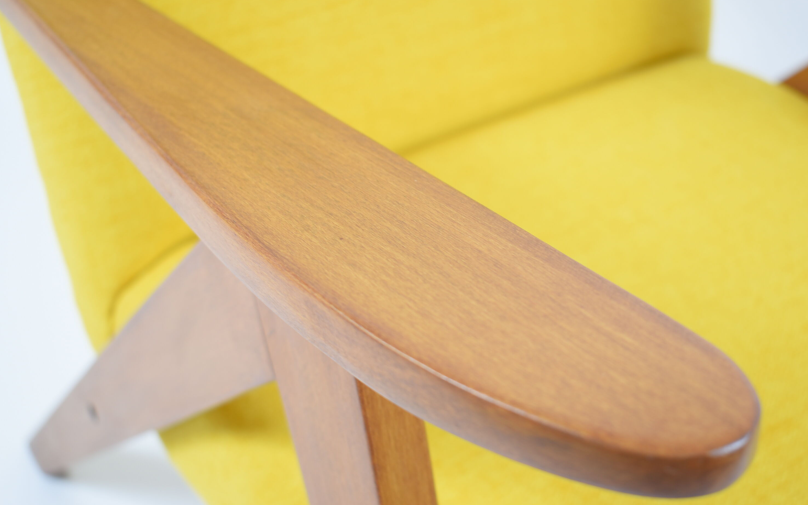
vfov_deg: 24.4
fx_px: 1167
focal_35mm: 53
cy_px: 252
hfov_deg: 38.2
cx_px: 402
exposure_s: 1/8
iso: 100
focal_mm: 34
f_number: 4.5
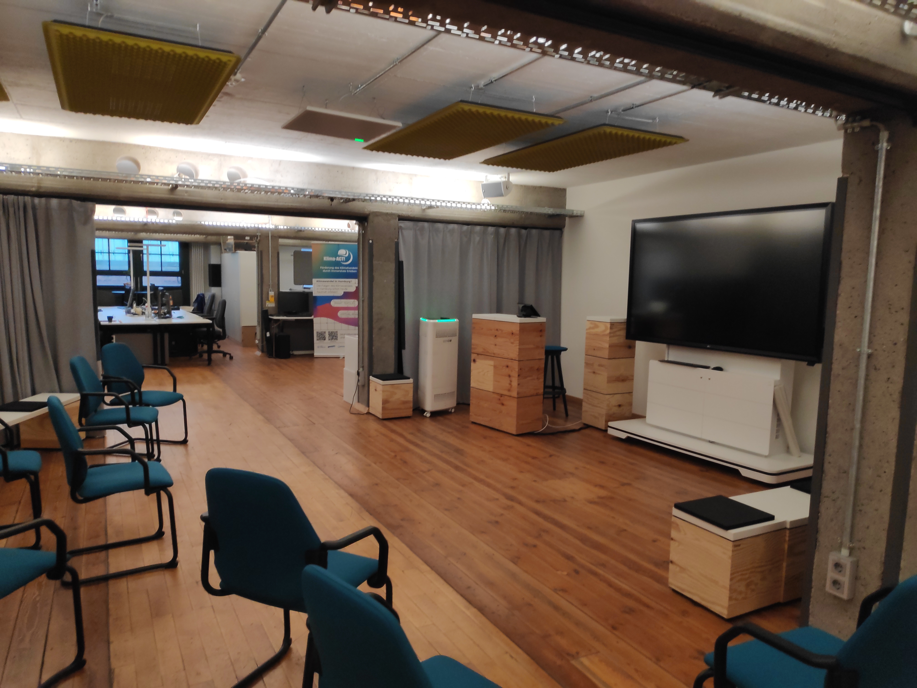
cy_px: 344
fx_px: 530
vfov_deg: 66.0
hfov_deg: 81.7
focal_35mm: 20
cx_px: 458
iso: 376
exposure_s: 1/50
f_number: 1.9
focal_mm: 3.94
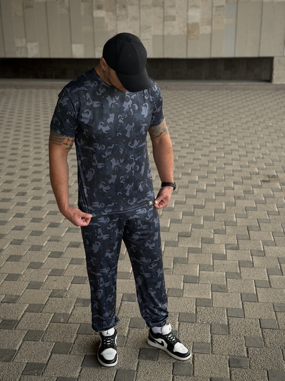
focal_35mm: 48
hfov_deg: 30.3
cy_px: 190
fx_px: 527
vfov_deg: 39.7
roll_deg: +1.1
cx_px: 142
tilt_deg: -19.2
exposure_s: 1/121
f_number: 1.78
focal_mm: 6.76
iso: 50
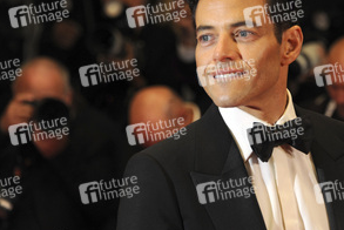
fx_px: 2640
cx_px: 242
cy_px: 102
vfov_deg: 5.0
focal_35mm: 276
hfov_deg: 7.5
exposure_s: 1/250
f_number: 5.6
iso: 1250
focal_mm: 180
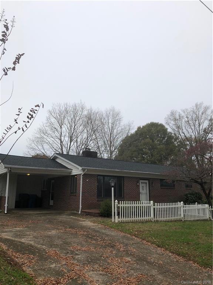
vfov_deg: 63.4
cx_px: 106
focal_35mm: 28
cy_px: 142
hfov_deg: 49.7
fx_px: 230
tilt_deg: +13.4
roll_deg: -1.5
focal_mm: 3.99
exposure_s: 1/1350
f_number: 1.8
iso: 20
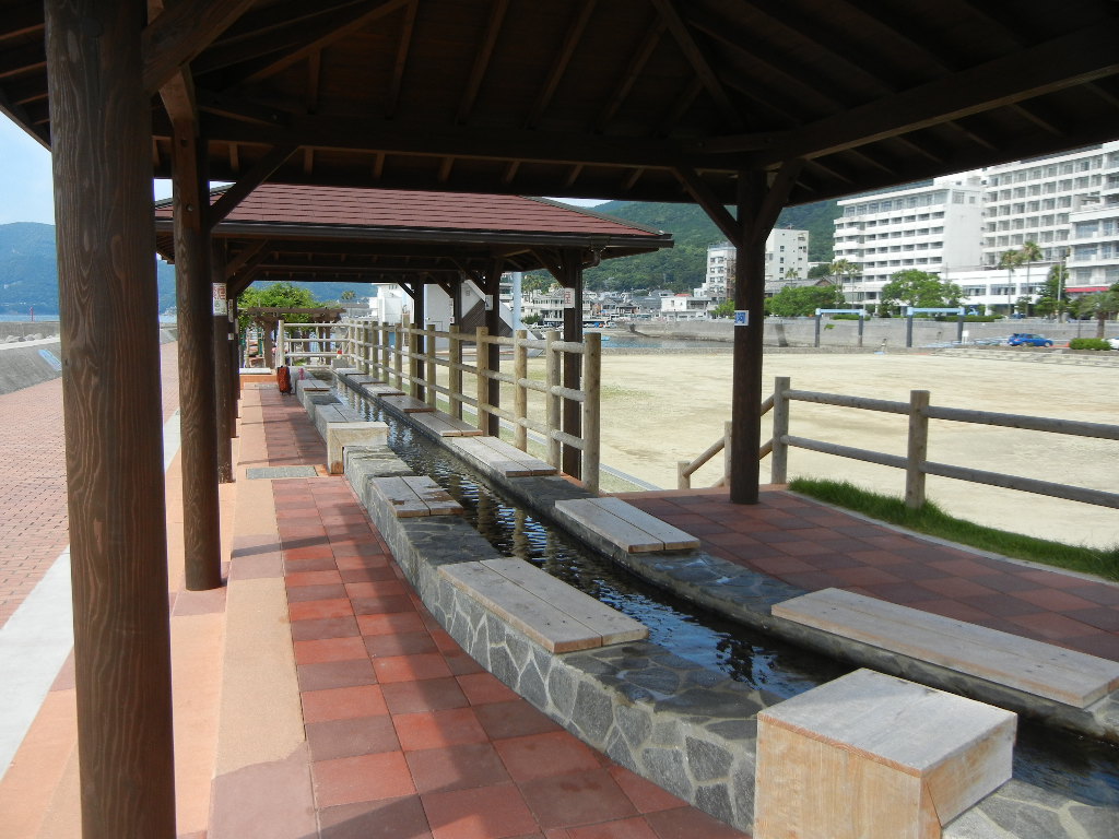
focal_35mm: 30
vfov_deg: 46.8
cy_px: 420
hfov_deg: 60.0
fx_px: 970
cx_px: 560
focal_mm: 5.4
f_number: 3.5
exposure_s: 1/860
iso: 160
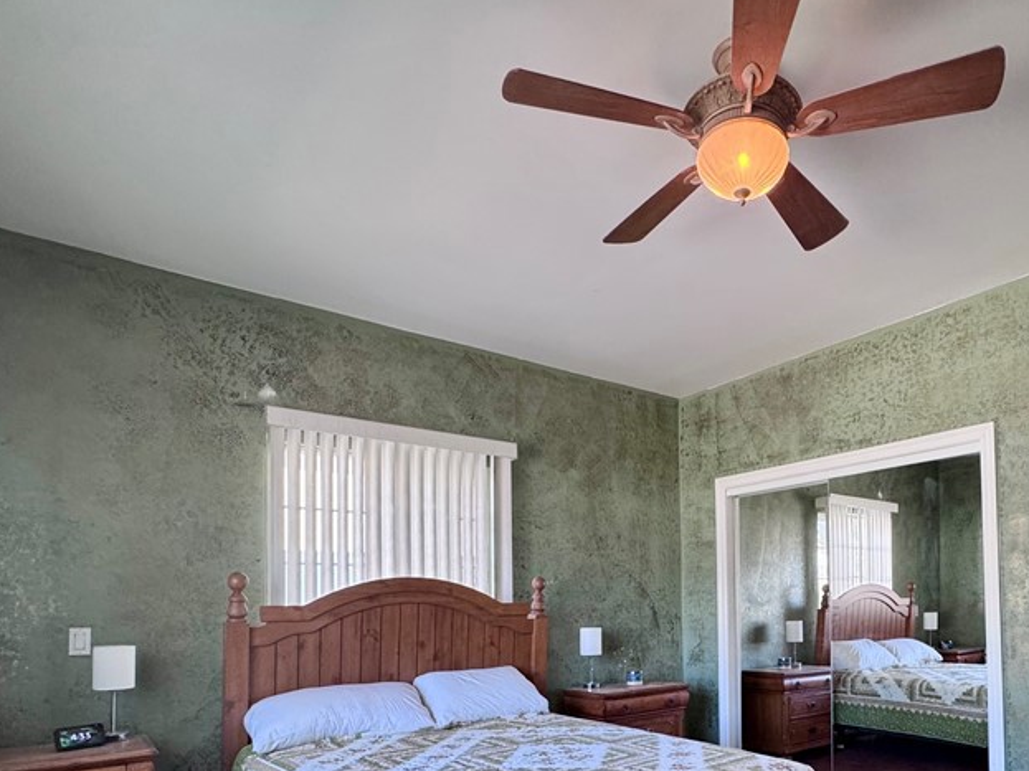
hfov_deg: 72.6
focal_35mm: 23
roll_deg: +0.7
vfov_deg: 55.7
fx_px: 684
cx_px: 649
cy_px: 589
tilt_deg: +0.5
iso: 320
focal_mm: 2.22
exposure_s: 1/120
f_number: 2.2
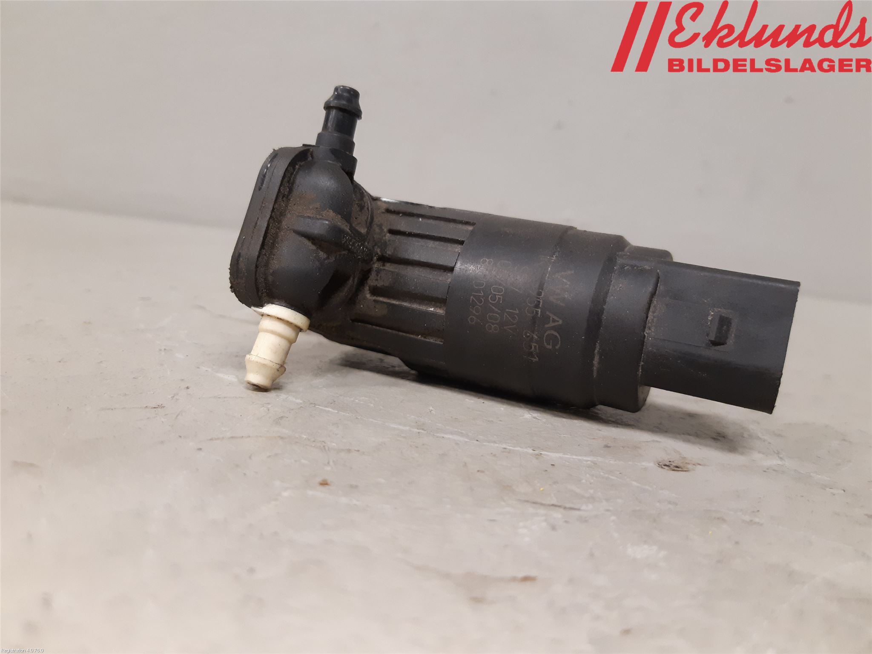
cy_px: 327
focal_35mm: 26
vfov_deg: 53.1
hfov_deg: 67.3
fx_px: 655
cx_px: 436
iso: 250
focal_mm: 3.93
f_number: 1.7
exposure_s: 1/50
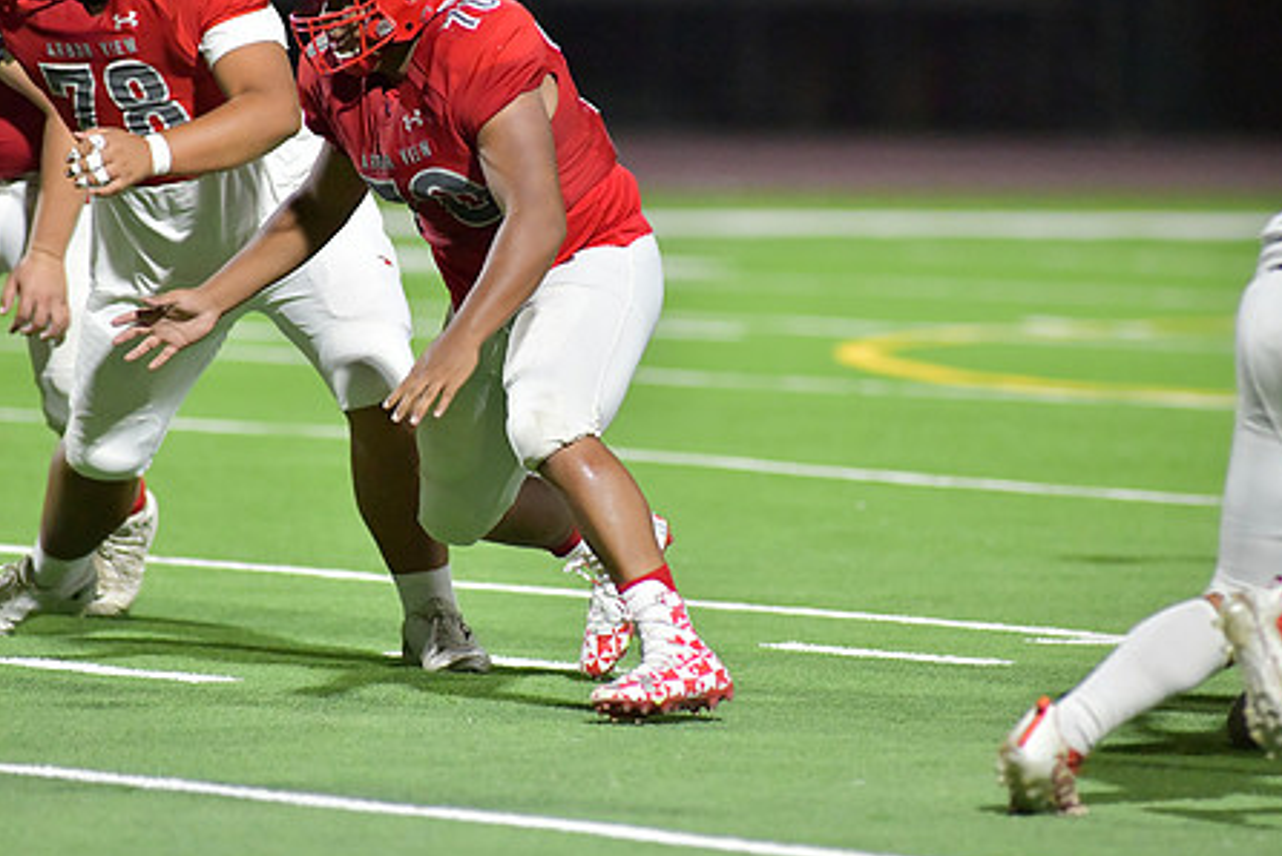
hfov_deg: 5.3
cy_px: 369
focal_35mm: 390
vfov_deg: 3.5
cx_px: 526
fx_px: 13897
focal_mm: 300
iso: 10000
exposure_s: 1/1250
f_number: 4
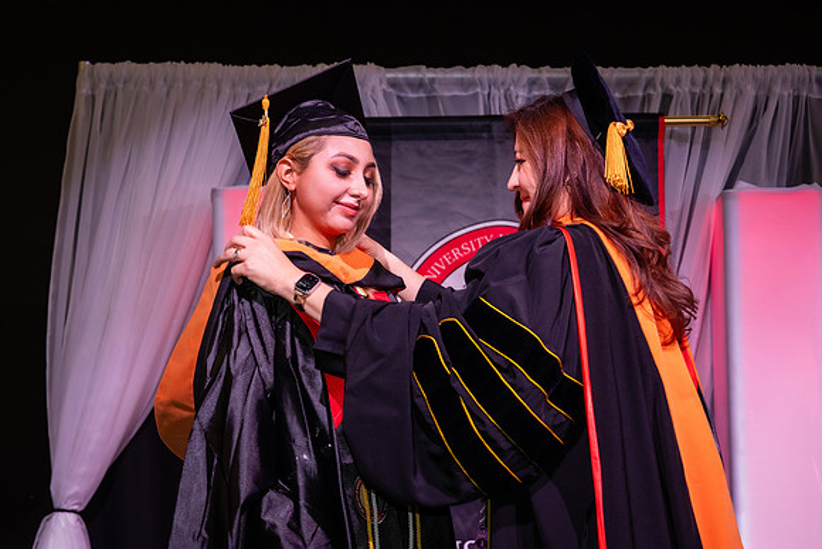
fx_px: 2118
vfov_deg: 14.8
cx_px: 366
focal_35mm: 93
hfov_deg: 21.9
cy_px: 295
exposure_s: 1/160
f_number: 5.6
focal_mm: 70
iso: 1250
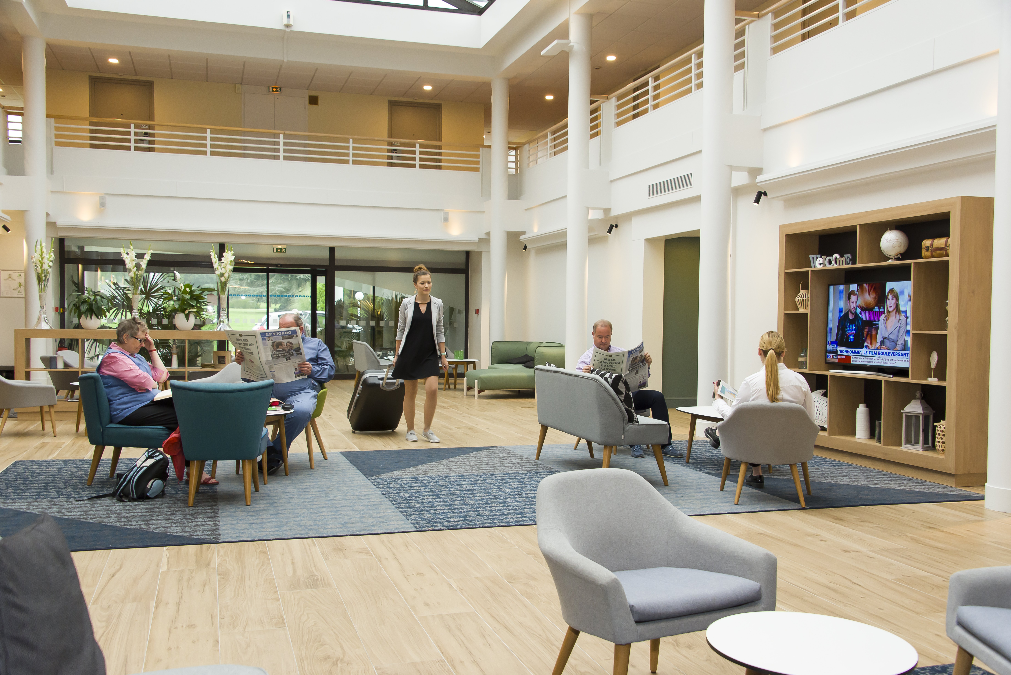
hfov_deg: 54.4
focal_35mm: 35
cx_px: 506
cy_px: 338
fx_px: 983
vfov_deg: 37.9
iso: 1600
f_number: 5.6
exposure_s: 1/125
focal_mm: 35
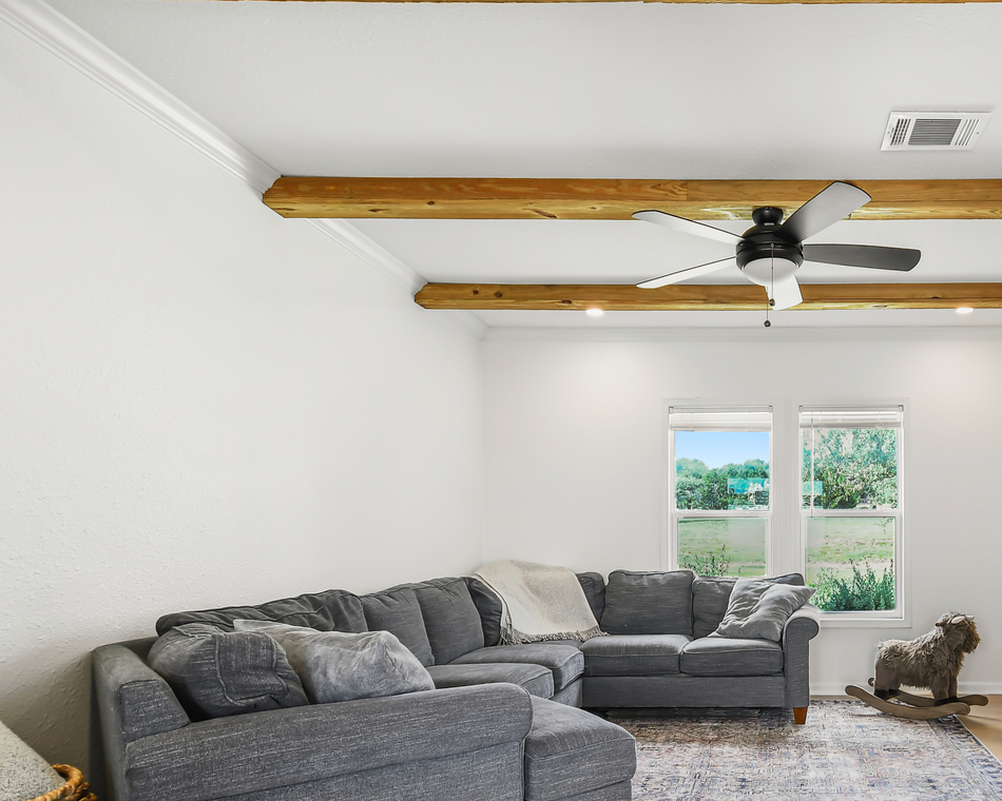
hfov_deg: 64.8
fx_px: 712
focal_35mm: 24
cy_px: 539
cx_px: 784
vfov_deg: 57.4
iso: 125
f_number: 5
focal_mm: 10
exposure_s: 1/6
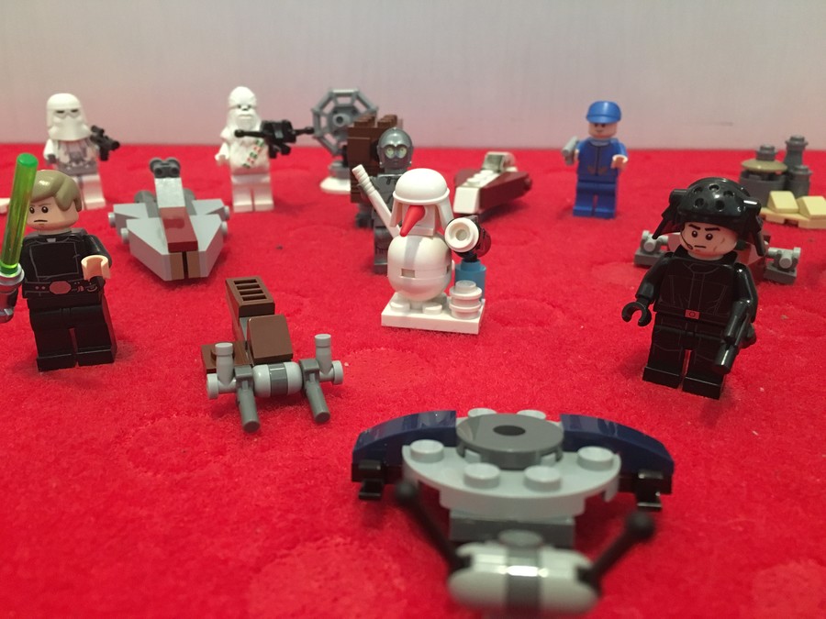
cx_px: 413
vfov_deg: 48.2
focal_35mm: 29
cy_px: 310
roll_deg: -0.5
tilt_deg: -22.5
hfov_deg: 61.7
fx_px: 692
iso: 500
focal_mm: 4.15
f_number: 2.2
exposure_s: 1/17
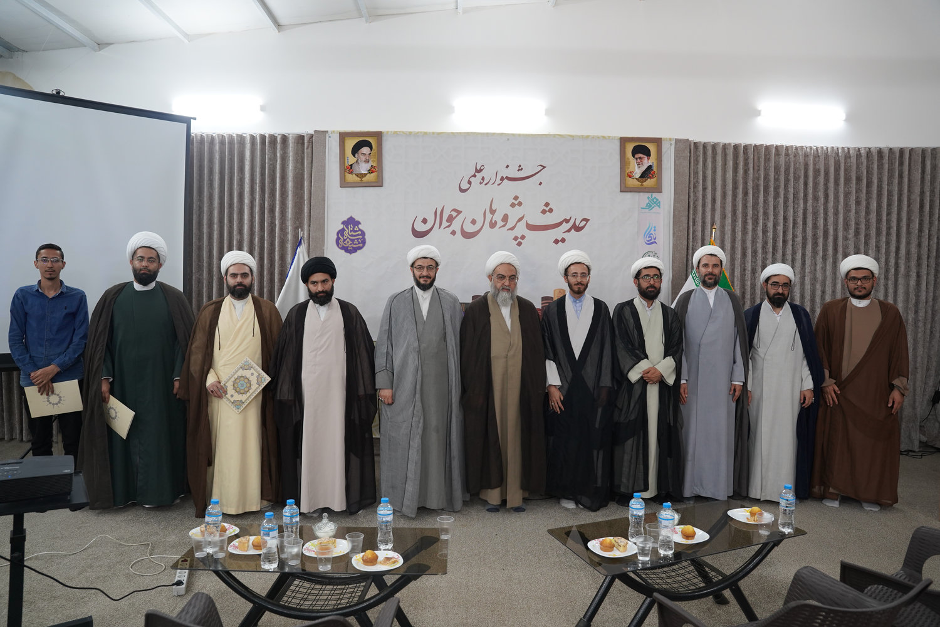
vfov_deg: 53.1
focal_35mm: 24
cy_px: 314
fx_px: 627
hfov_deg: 73.7
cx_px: 470
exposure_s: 1/160
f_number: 4
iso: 1250
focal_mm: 24
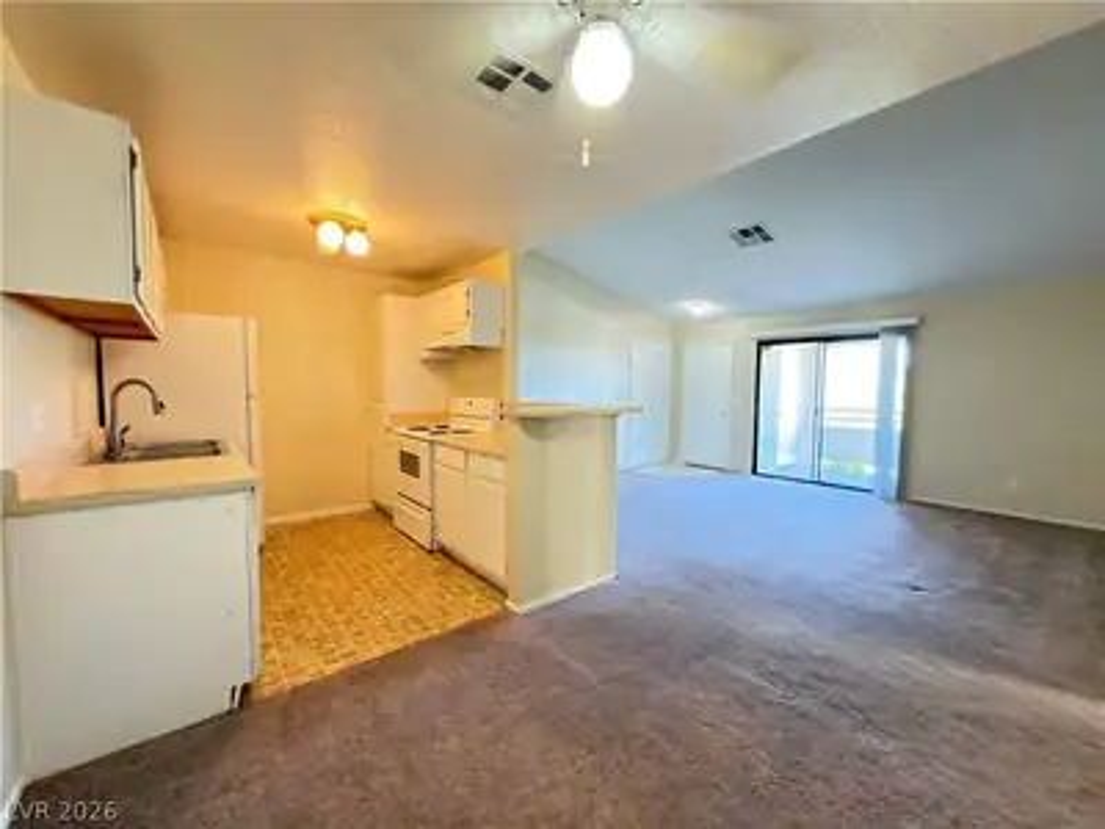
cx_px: 552
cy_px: 414
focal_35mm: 14
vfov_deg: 85.7
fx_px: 447
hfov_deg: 102.1
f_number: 2.2
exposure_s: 1/30
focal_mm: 2.22
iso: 250
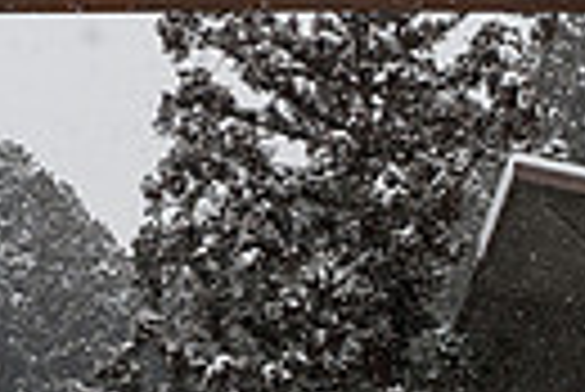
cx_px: 63
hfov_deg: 13.0
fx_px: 2538
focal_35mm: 156
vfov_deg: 8.8
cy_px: 59
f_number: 8
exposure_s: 1/640
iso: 250
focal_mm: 35
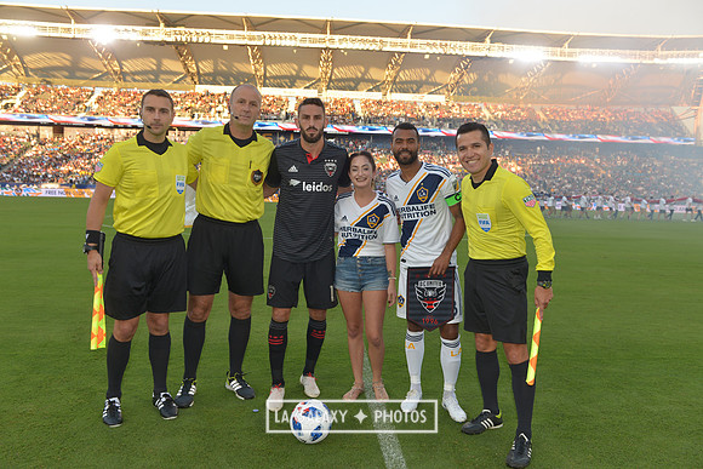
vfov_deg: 48.0
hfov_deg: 67.4
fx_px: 527
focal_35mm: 27
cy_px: 234
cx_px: 352
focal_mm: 27
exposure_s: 1/125
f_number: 5.6
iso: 200
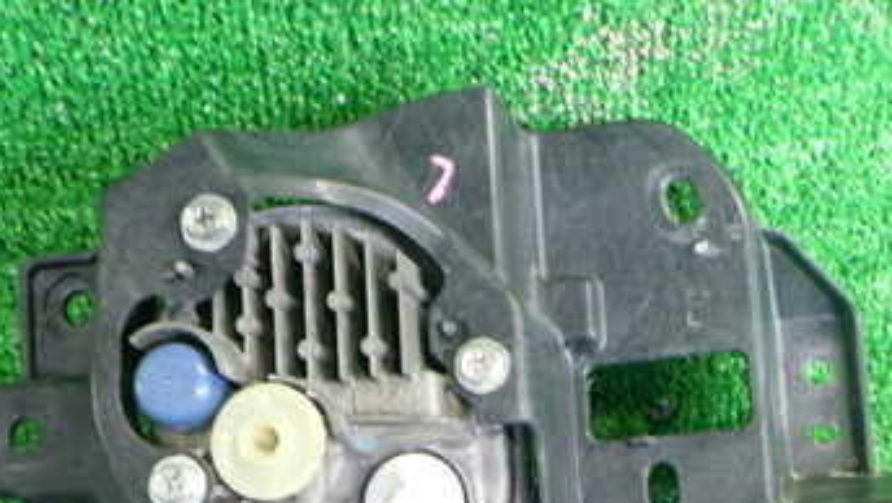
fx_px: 1349
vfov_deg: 20.7
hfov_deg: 36.4
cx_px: 555
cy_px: 438
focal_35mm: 57
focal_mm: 5.4
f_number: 2.3
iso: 400
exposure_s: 1/30
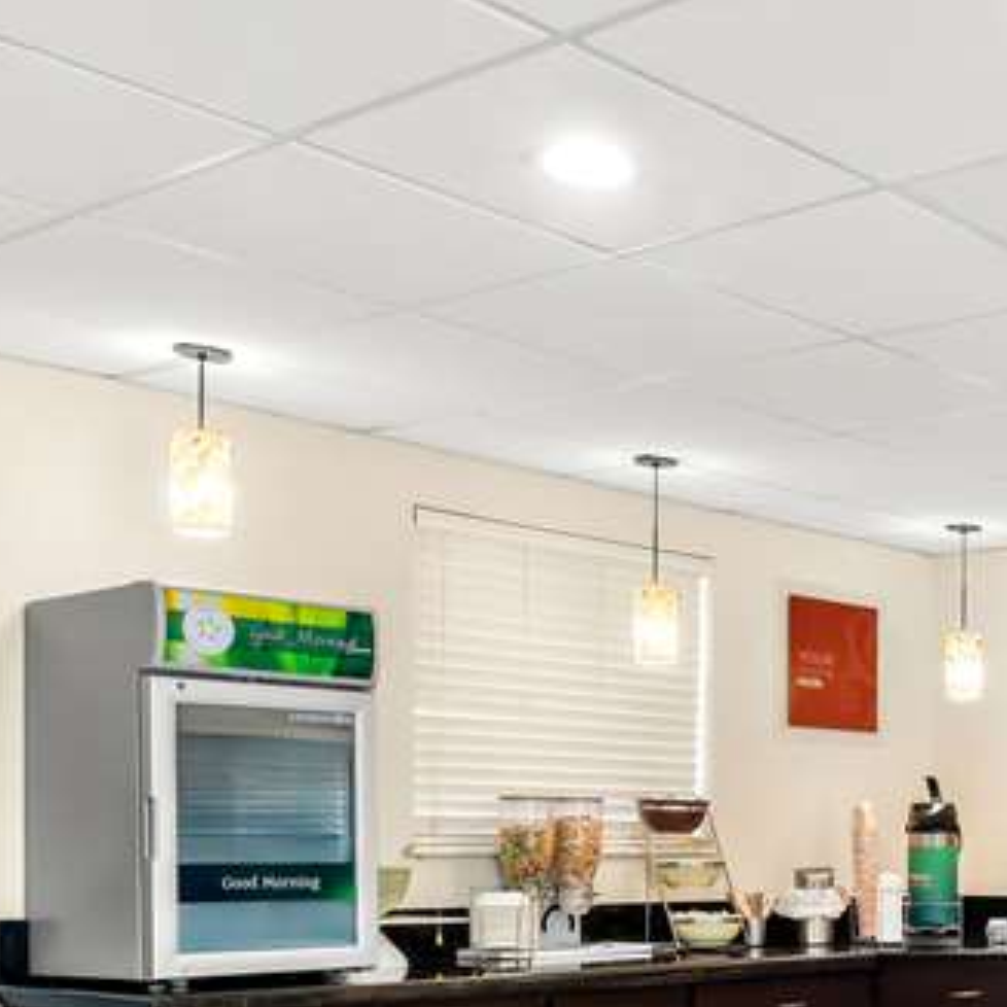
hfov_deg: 24.5
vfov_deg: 26.4
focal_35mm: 64
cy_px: 805
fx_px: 2106
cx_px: 1185
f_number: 11
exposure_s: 1/2
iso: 400
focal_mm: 24
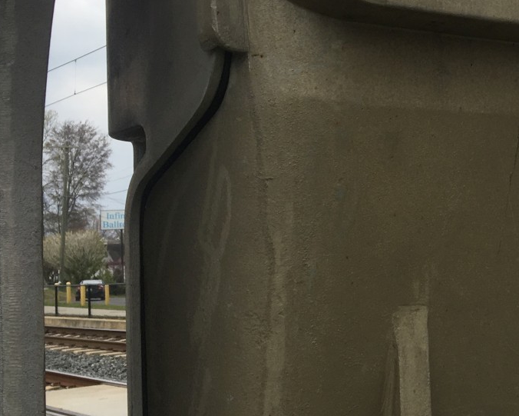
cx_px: 525
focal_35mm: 67
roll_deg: +5.8
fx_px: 1029
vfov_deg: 22.8
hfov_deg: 26.7
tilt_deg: +3.1
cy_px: 177
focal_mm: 4.15
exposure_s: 1/1508
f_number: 2.2
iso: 25
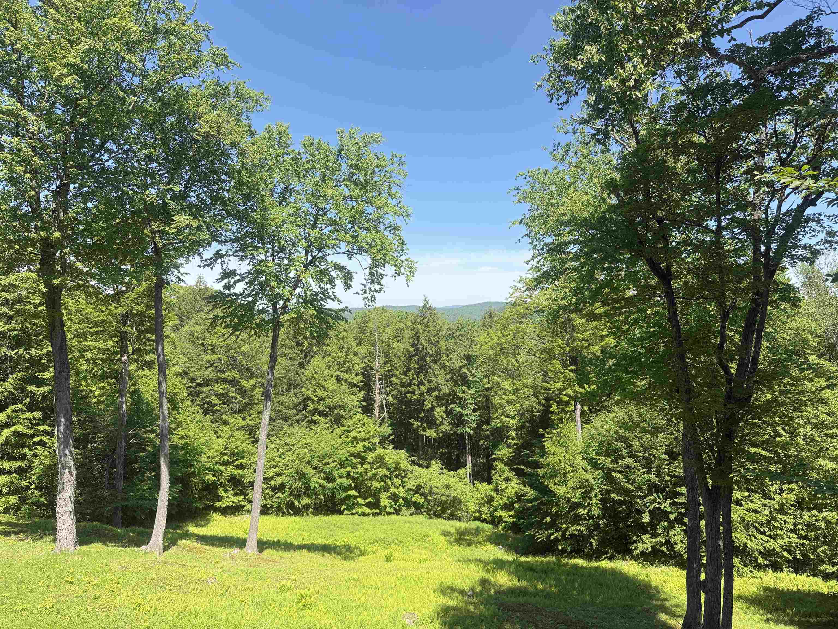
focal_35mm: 24
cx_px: 419
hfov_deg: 71.6
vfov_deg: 56.8
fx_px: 581
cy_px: 314
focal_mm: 6.76
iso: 100
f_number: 1.78
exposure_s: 1/1139
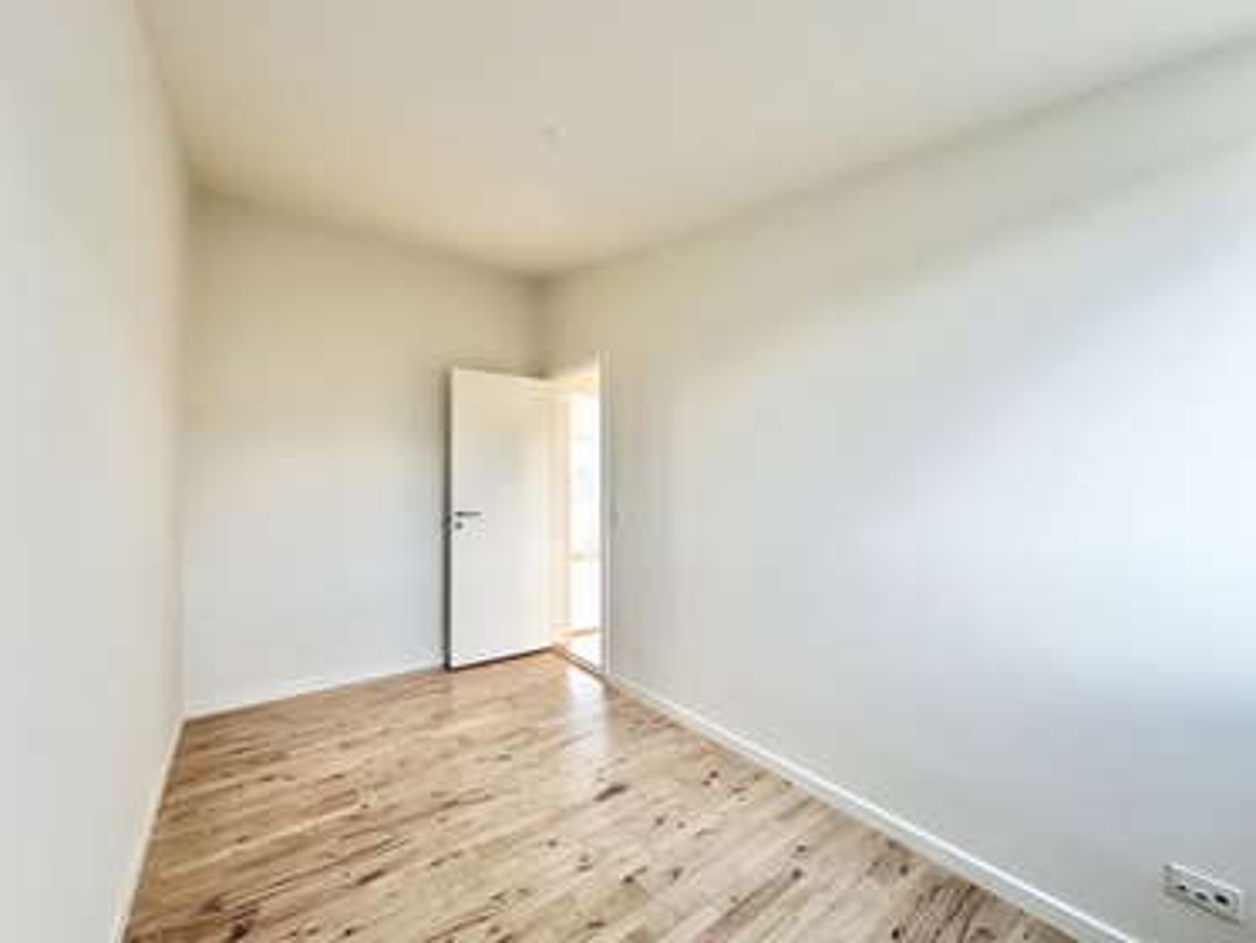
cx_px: 628
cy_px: 472
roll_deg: +0.2
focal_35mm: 14
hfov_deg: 102.0
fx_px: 508
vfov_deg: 85.7
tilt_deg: +1.6
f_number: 2.2
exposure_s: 1/100
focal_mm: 2.22
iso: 160
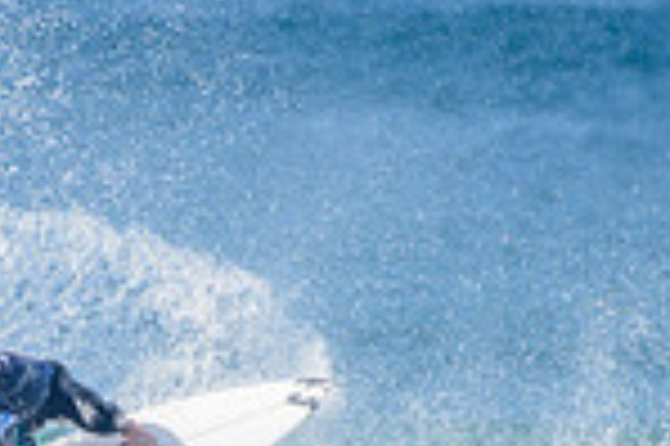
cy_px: 484
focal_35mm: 1946
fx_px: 36177
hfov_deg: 1.1
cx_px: 27
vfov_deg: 0.7
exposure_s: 1/2500
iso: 320
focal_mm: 500
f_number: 5.6
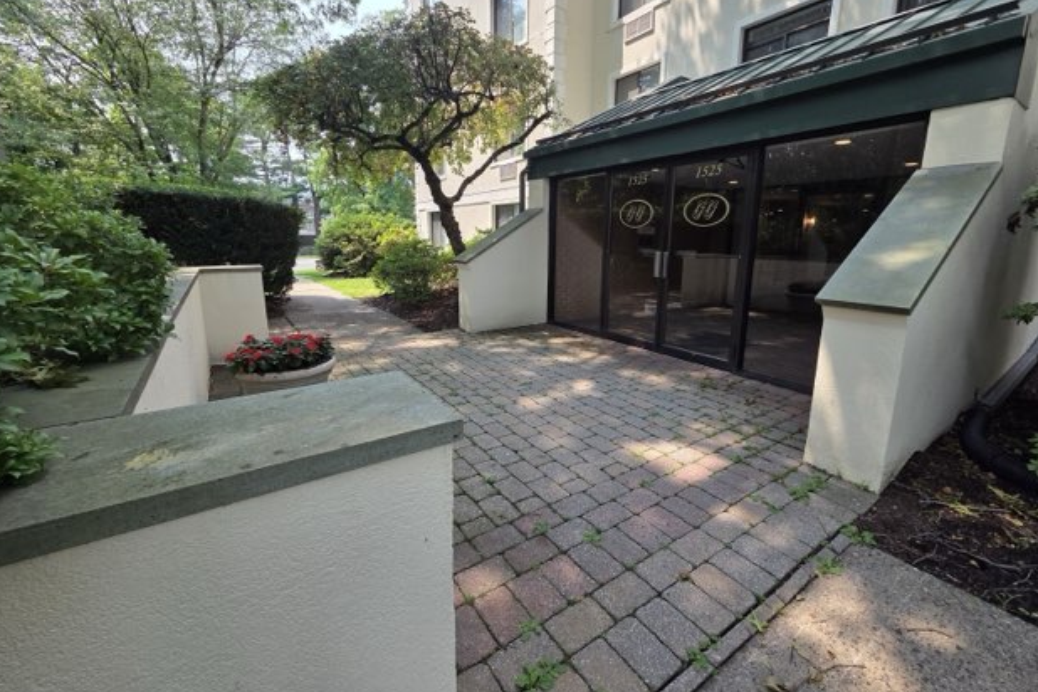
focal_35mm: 14
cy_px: 326
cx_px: 529
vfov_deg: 81.1
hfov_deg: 104.2
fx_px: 404
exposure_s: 1/538
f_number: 2.2
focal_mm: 2.2
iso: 50
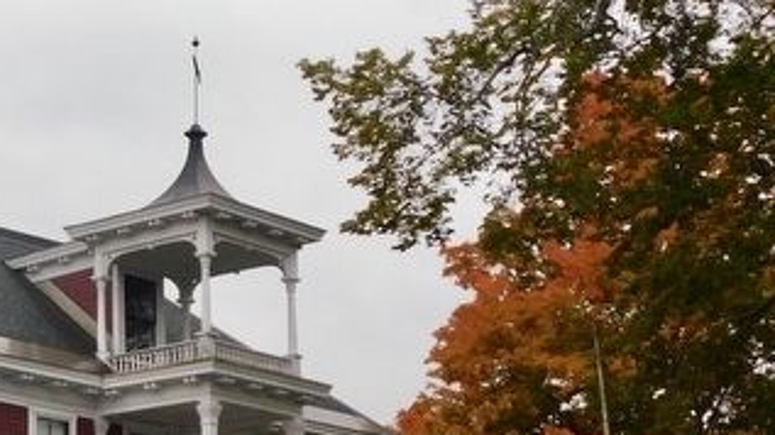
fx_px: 2034
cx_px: -132
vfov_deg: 12.1
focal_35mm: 99
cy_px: 376
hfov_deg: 20.3
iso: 125
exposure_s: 1/80
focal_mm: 6.3
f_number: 3.5
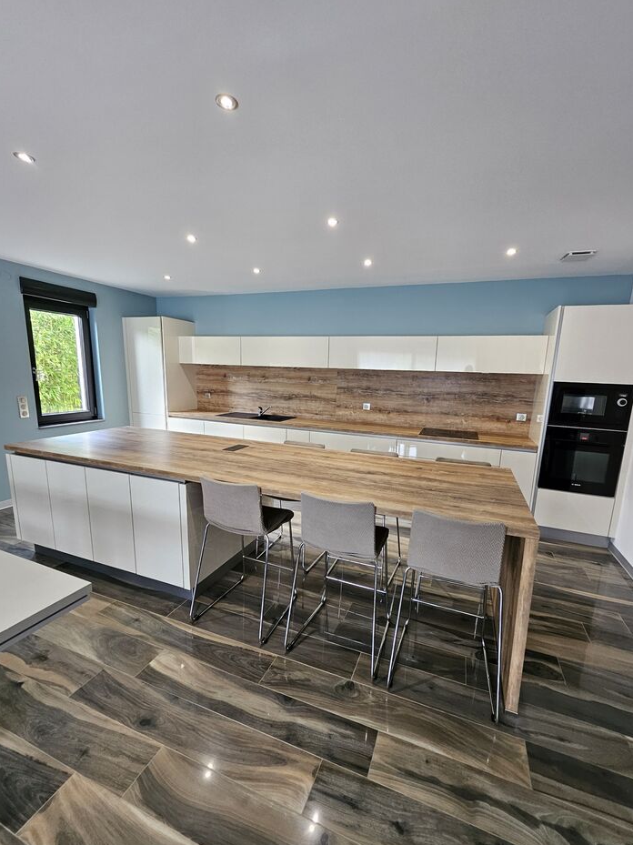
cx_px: 322
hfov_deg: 85.6
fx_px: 342
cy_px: 431
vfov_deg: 102.1
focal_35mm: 14
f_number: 2.2
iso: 160
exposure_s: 1/60
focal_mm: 1.74
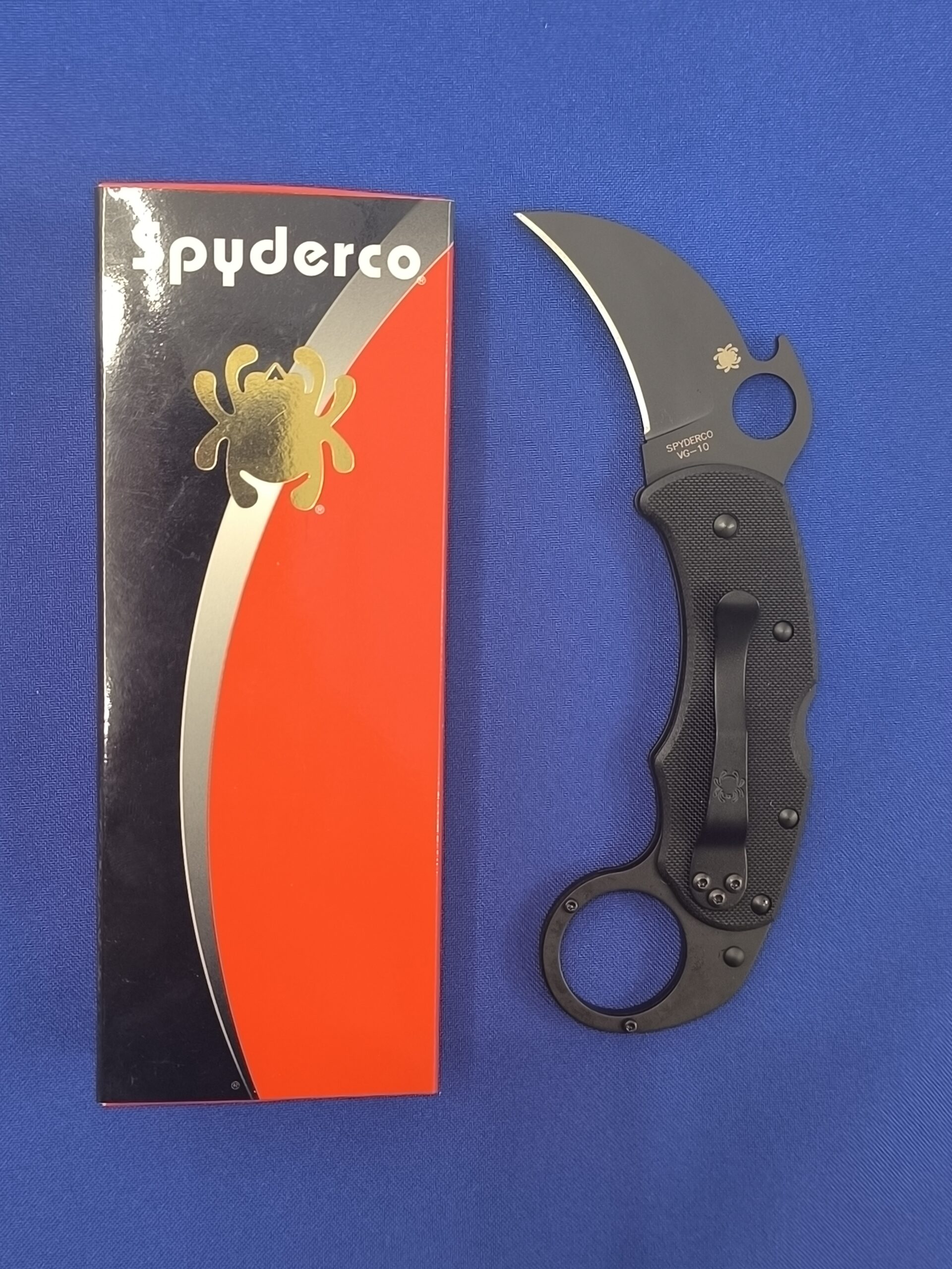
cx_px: 476
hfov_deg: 31.5
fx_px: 1687
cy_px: 634
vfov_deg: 41.2
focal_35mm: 46
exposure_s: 1/100
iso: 800
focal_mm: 6.14
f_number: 1.65
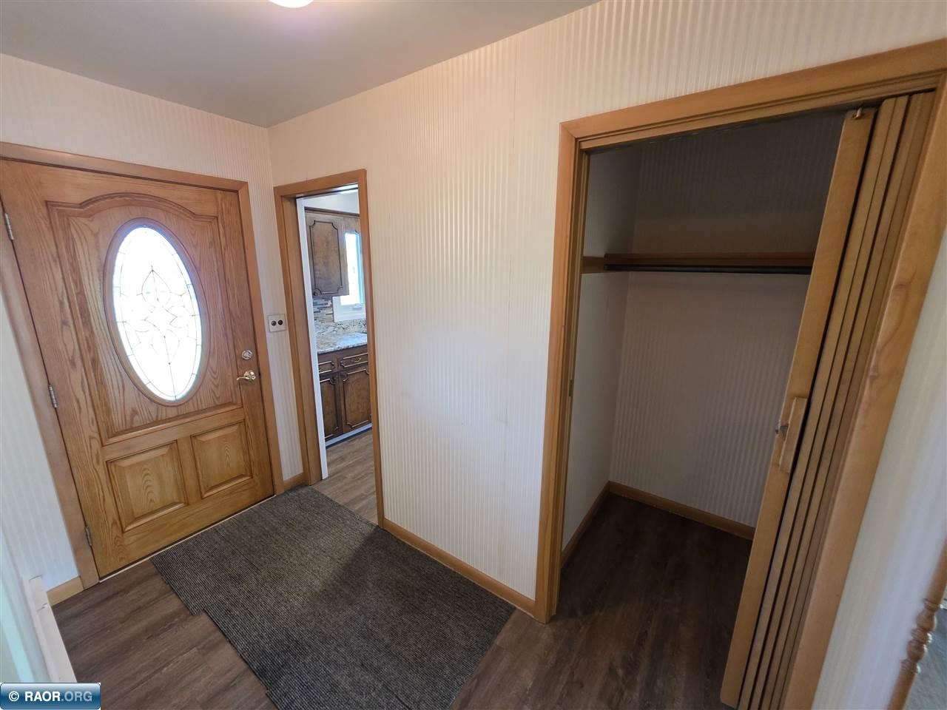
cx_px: 474
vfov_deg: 89.9
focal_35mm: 13
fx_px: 356
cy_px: 355
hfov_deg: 106.2
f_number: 1.9
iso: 400
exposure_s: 1/60
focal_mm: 2.2
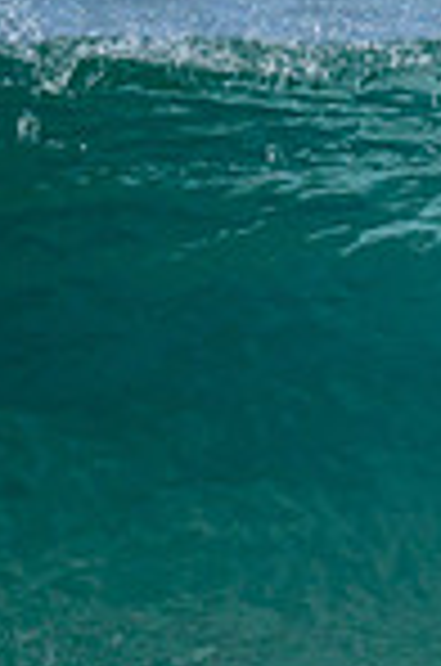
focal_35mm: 2779
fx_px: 51301
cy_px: 634
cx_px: 1474
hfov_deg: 0.5
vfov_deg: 0.7
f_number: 11
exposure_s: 1/2000
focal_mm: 620
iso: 500
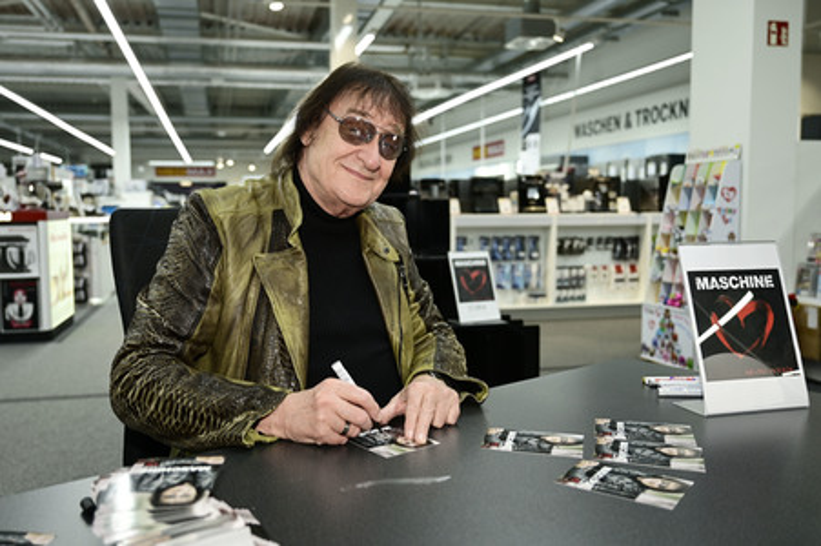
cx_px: 410
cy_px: 273
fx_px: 661
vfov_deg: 44.9
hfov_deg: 63.7
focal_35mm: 29
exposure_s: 1/200
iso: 320
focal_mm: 29
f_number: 2.8
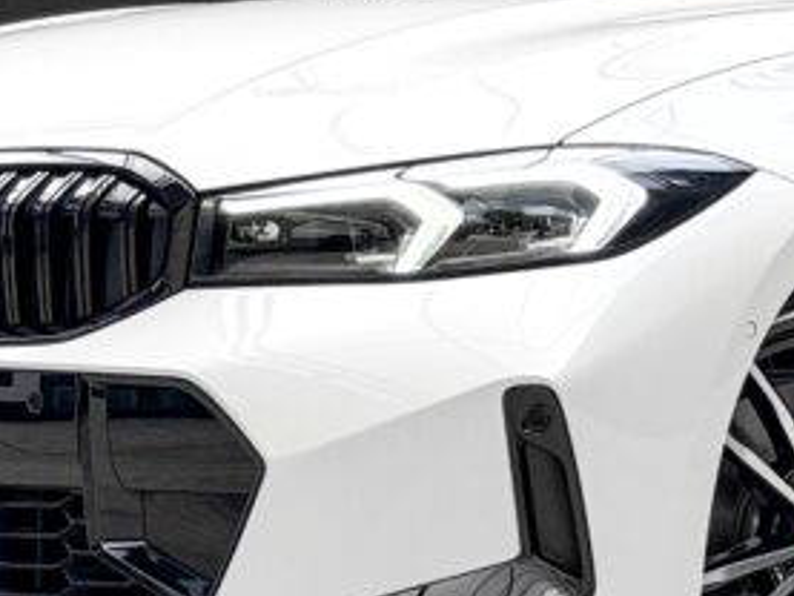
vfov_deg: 8.0
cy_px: 235
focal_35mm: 185
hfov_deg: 10.6
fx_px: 4245
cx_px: 793
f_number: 1.8
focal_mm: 6.76
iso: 64
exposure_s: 1/850
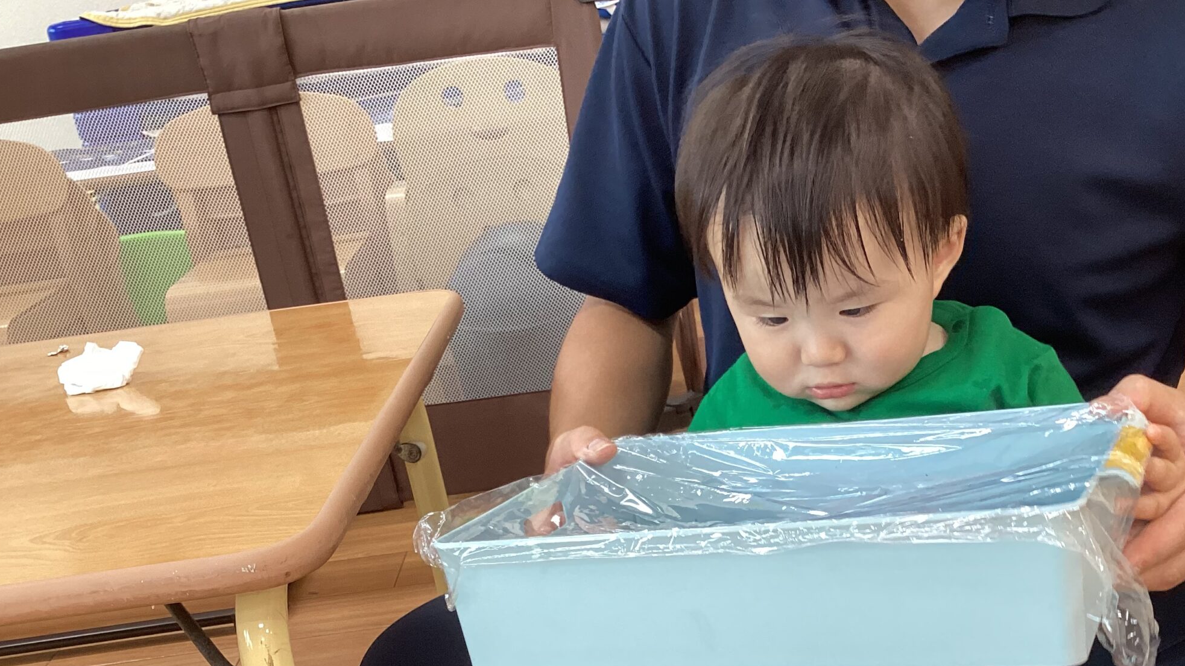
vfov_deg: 26.5
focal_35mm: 44
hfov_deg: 46.2
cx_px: 705
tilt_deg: -24.1
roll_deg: +8.0
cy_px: 550
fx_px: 1382
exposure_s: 1/50
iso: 125
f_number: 2.4
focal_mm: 3.3
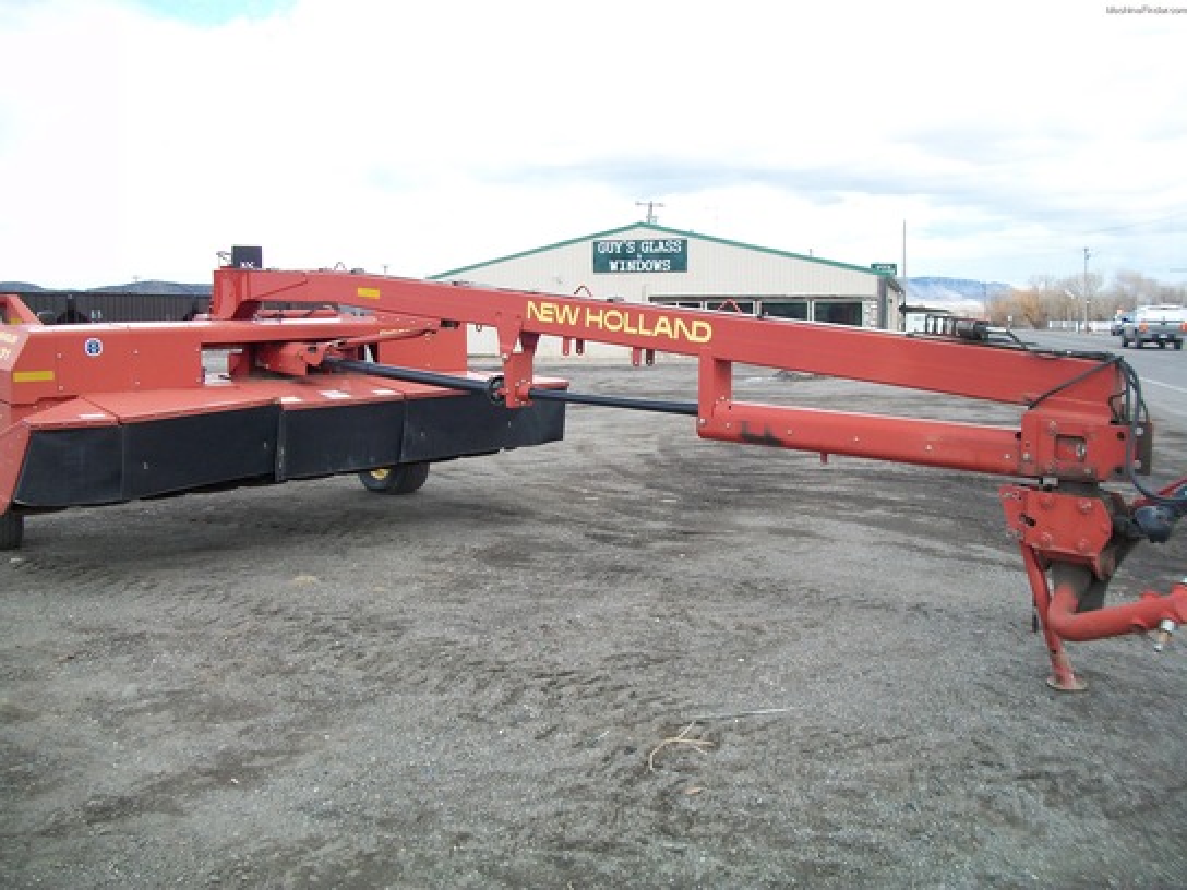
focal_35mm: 32
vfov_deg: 44.2
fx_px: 1097
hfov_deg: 56.8
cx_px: 594
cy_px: 445
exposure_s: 1/400
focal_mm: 5.7
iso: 80
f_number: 2.9
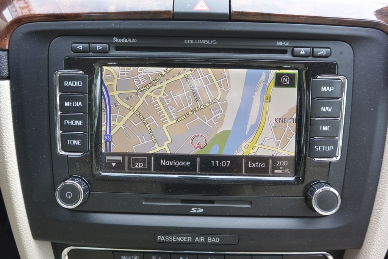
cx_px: 194
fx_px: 291
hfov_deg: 67.4
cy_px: 130
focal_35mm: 27
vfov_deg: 47.9
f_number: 3.5
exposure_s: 1/125
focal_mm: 10
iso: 200
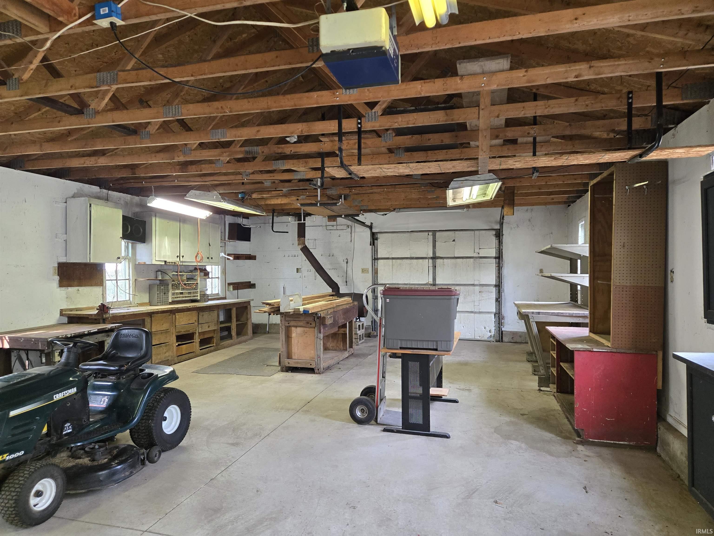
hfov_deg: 73.9
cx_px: 357
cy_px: 268
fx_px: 474
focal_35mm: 23
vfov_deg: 58.9
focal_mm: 5.4
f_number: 1.8
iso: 400
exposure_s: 1/120
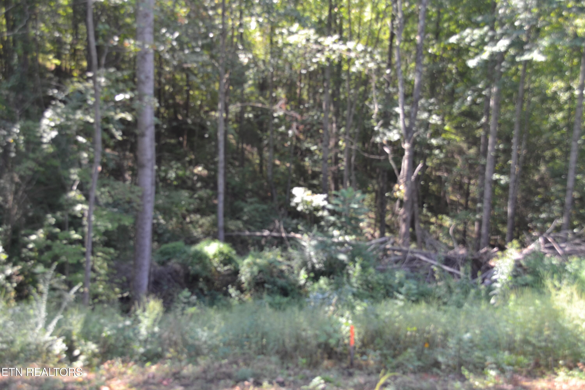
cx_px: 292
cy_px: 195
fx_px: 682
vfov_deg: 31.9
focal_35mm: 42
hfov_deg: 46.4
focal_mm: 28
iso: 100
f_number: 5.6
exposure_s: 1/30
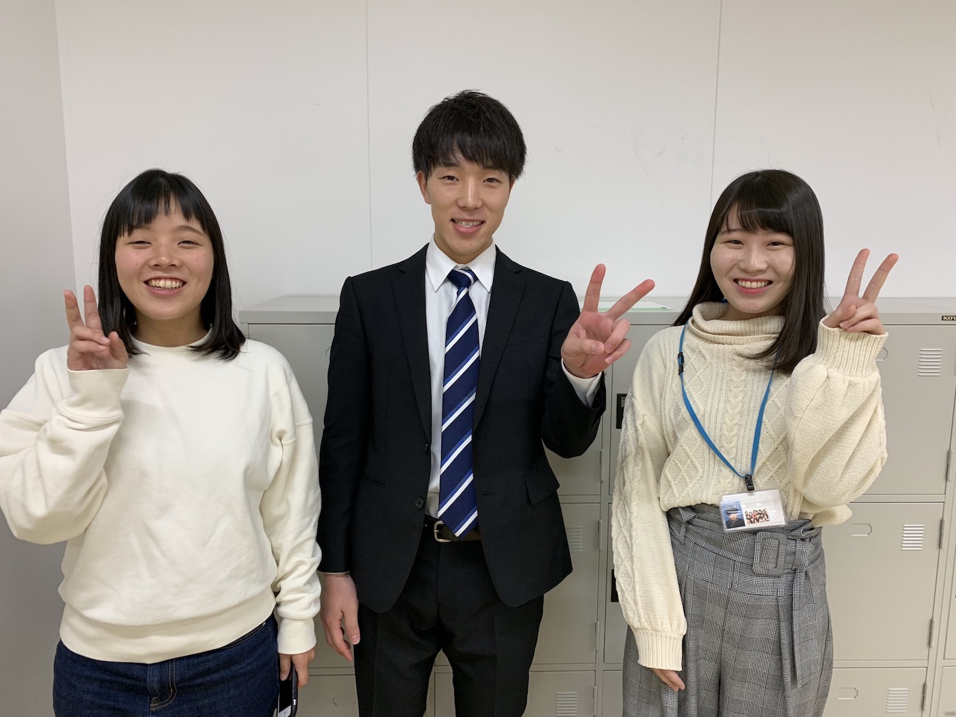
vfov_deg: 53.1
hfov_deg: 67.3
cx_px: 478
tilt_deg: -8.5
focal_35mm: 26
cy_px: 358
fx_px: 718
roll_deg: -0.7
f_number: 1.8
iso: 100
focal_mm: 4.25
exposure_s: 1/103
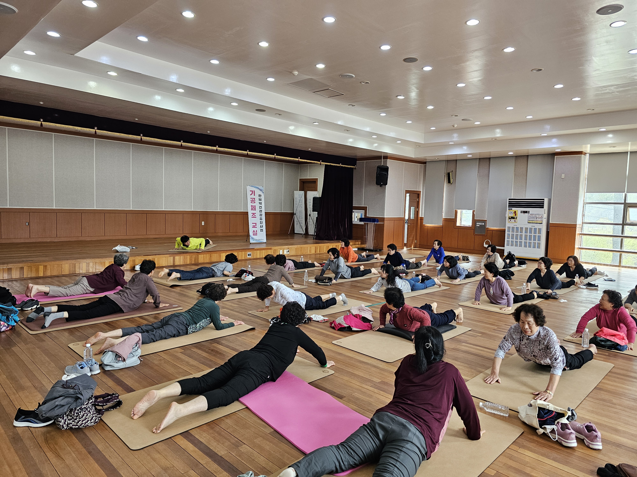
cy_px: 238
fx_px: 423
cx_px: 318
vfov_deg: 58.9
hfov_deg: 73.9
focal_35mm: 23
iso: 200
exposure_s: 1/120
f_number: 1.7
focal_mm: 6.3
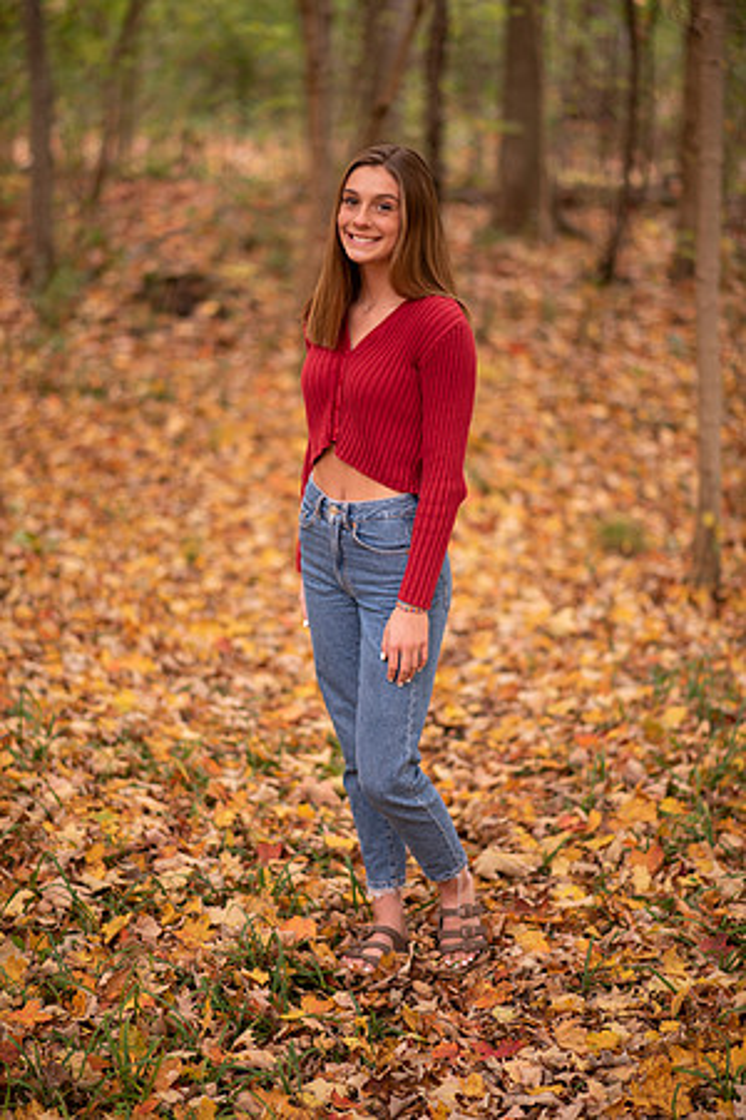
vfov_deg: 23.9
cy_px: 560
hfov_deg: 16.1
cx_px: 373
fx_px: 2642
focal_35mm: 85
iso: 100
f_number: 1.8
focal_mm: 85
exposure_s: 1/125
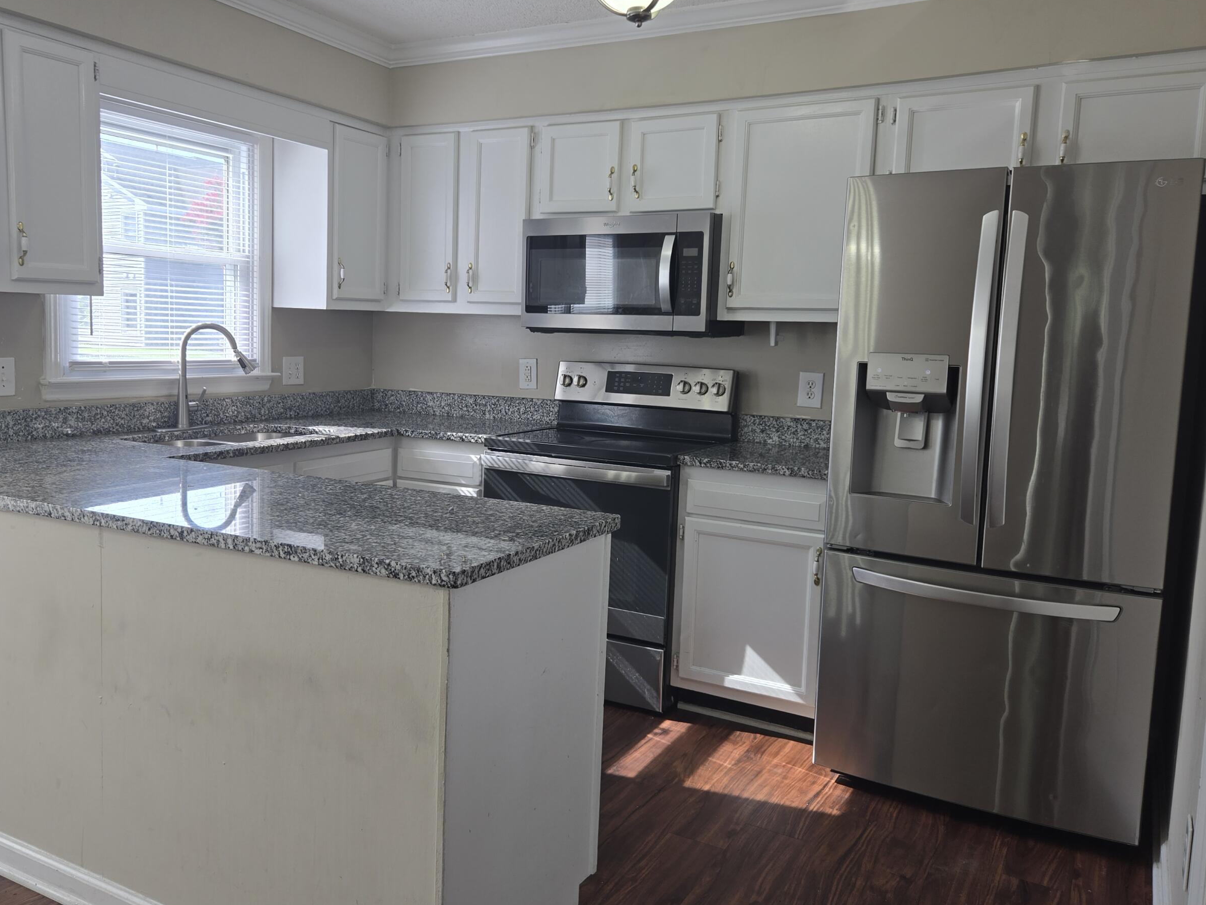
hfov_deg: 61.3
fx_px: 1010
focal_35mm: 29
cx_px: 507
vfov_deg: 48.2
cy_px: 442
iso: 32
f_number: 1.8
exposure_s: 1/120
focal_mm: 5.4
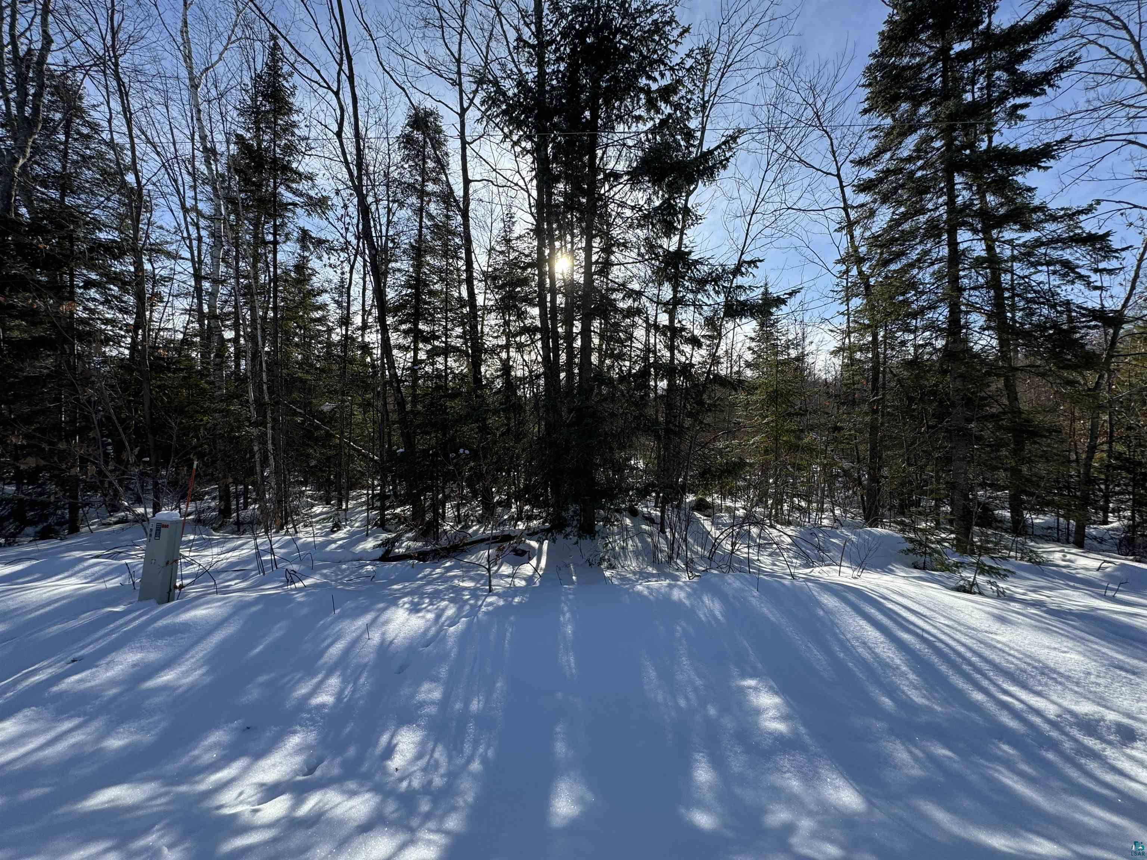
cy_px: 430
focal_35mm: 14
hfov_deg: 102.1
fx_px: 464
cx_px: 574
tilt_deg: +1.1
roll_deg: +2.1
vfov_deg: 85.7
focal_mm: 2.22
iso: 50
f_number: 2.2
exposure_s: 1/804
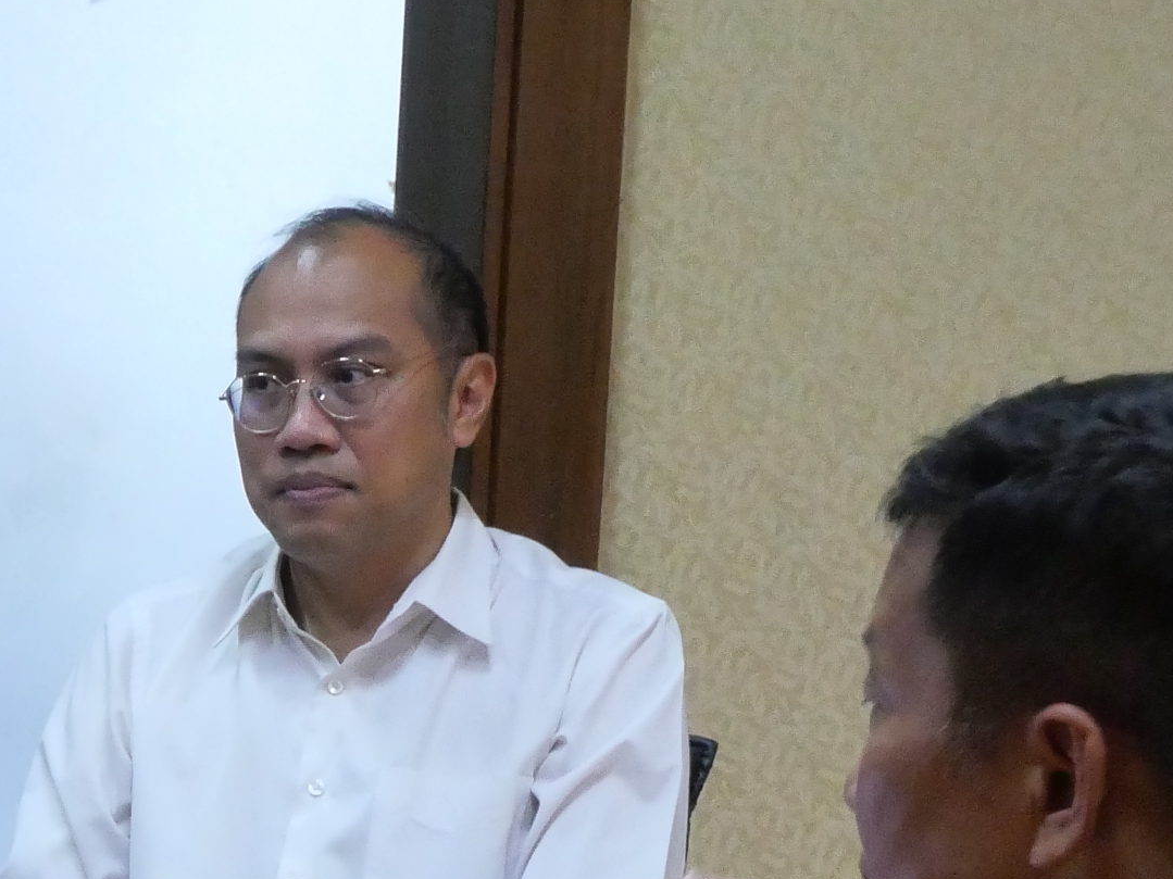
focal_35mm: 149
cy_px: 1013
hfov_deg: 12.8
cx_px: -419
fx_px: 5048
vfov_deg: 9.8
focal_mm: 22
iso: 3200
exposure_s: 1/50
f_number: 5.6
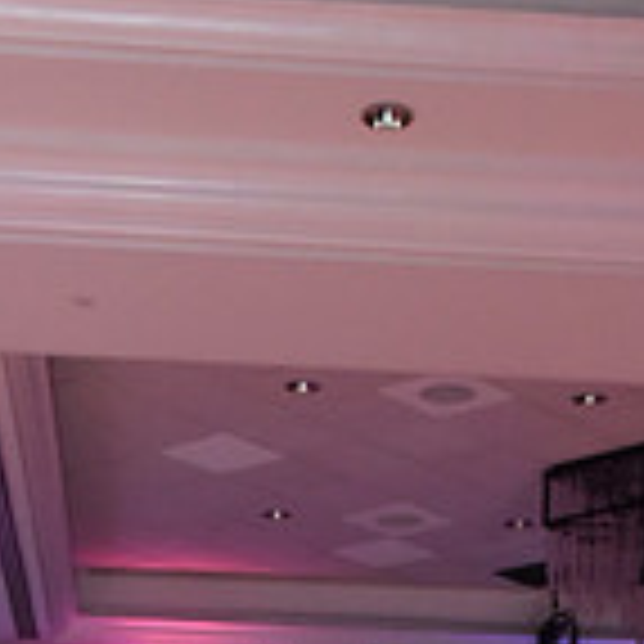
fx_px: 2315
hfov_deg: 15.8
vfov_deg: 13.5
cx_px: 349
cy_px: 1297
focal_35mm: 110
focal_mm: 32
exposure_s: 1/320
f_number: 7.1
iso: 2500
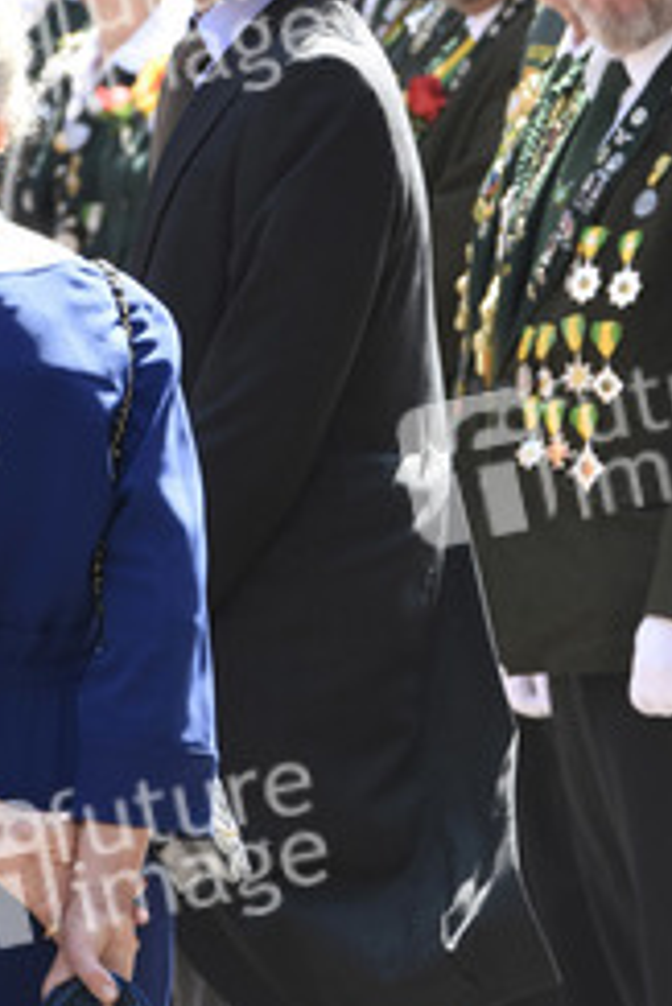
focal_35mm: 491
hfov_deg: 2.8
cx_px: 235
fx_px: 13727
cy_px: 243
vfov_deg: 4.2
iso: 800
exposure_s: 1/400
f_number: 7.1
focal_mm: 200
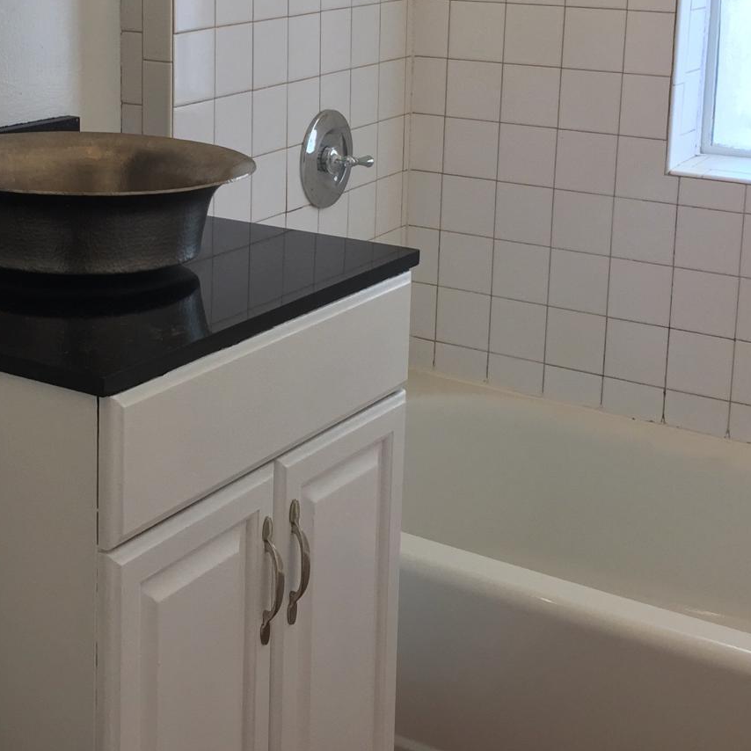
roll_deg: -0.9
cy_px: 140
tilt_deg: -10.1
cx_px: 161
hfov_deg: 28.1
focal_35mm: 60
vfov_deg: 28.0
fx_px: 1473
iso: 32
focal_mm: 4.15
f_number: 2.2
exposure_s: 1/40
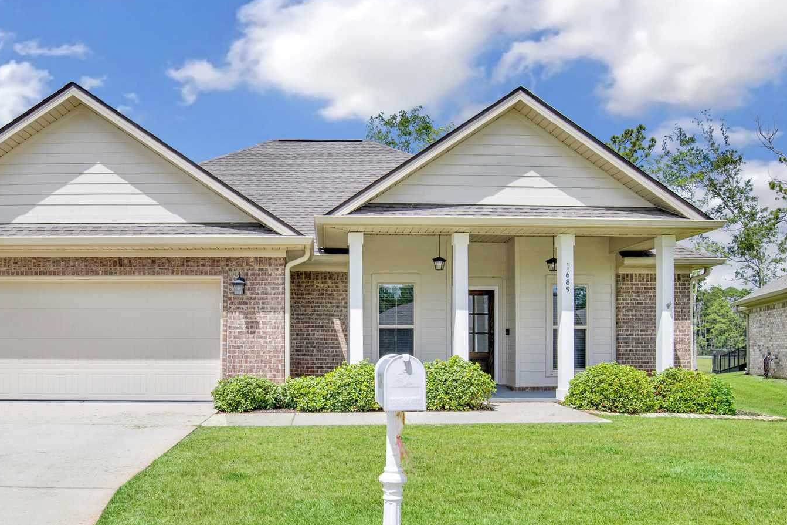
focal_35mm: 29
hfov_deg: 63.2
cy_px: 347
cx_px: 323
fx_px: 634
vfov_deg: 44.3
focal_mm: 19
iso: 200
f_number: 11
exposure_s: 1/640
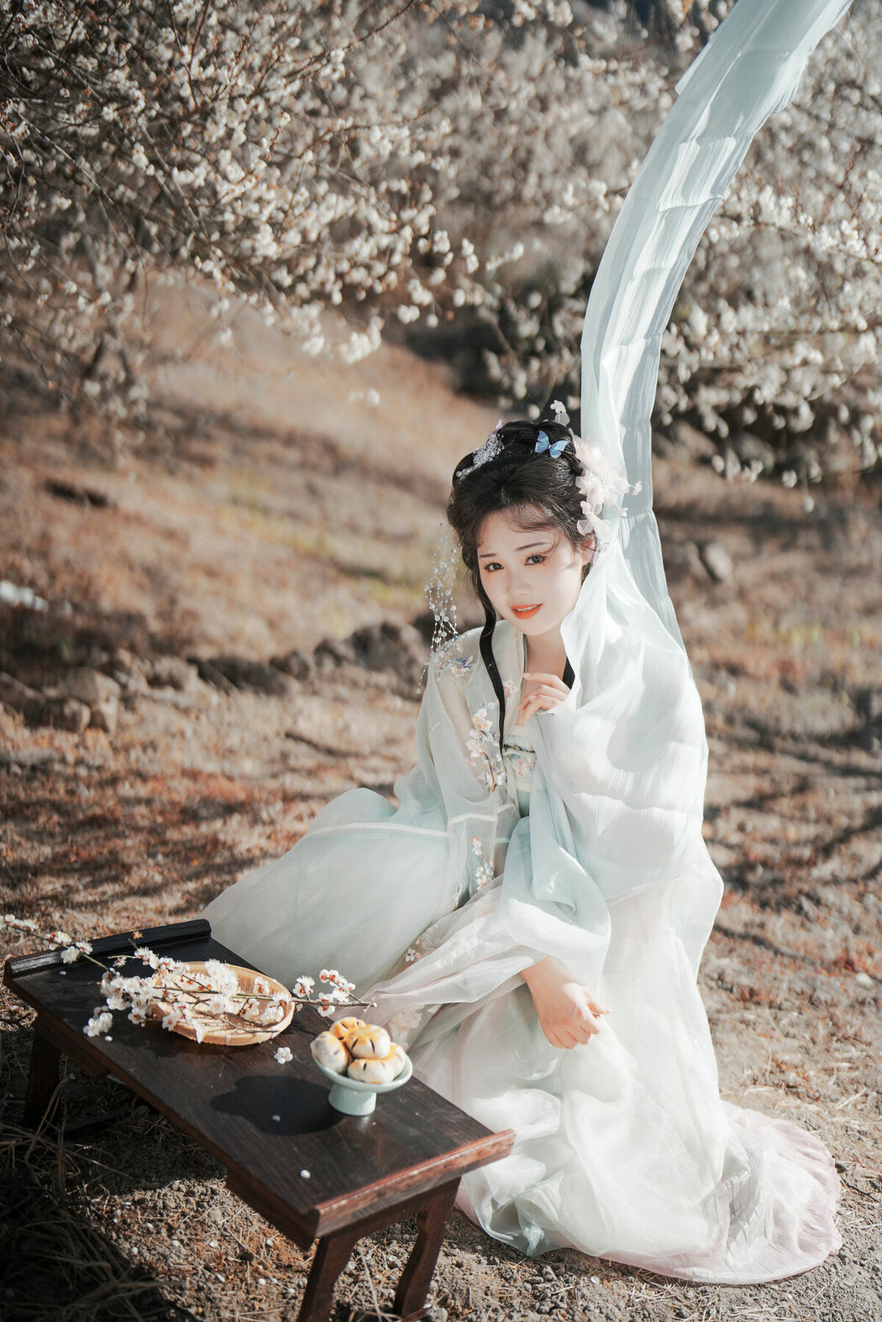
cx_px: 441
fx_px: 1837
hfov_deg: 27.0
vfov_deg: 39.6
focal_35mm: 50
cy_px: 661
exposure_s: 1/8000
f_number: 1.4
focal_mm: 50
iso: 100
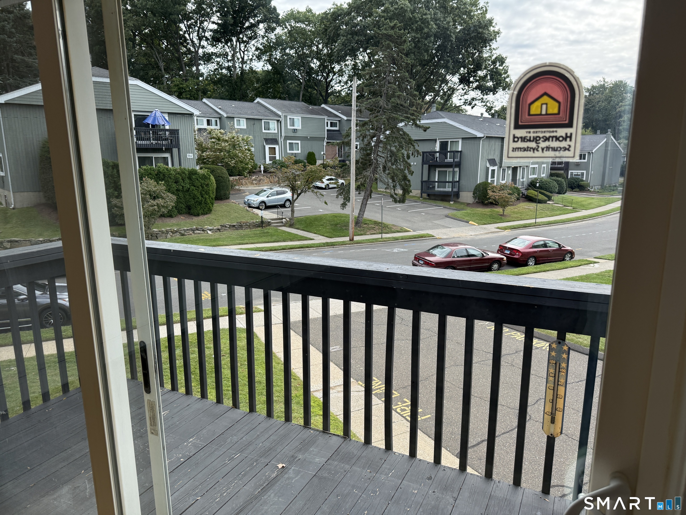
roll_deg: +0.3
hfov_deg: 71.6
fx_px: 476
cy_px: 258
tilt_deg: -10.8
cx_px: 343
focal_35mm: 24
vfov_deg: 56.8
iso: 100
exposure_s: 1/1292
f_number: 1.78
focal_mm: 6.76
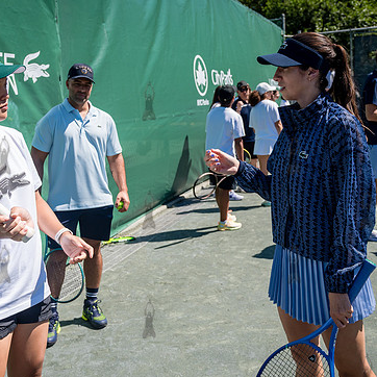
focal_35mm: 48
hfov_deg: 35.3
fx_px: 591
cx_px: 214
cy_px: 182
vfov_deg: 35.4
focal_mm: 29
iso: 200
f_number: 3.5
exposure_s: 1/1600
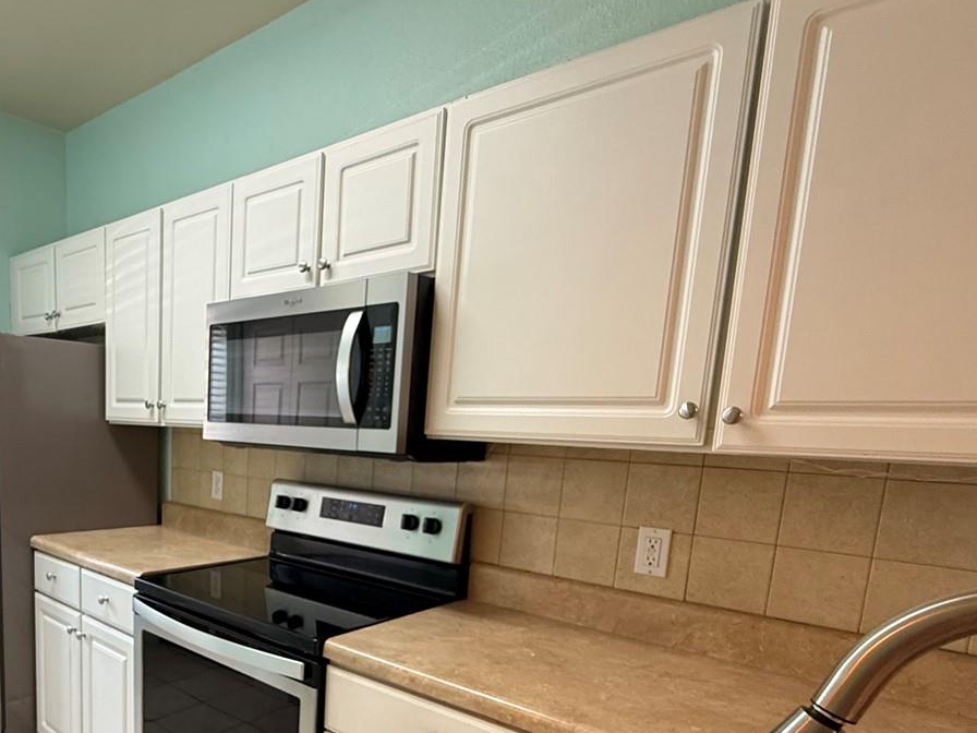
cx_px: 270
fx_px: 706
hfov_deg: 66.0
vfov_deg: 52.8
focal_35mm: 25
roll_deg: -2.1
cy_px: 537
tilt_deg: -8.9
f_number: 2.2
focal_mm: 2.22
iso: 320
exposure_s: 1/120
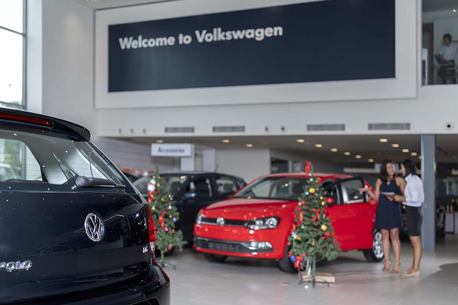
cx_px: 229
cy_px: 152
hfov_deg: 42.7
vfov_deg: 29.2
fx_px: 585
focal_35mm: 46
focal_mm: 46
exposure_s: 1/250
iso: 100
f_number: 2.8
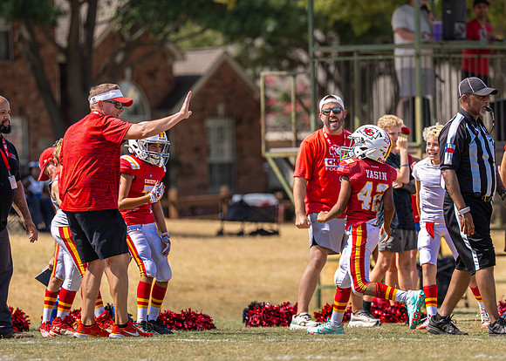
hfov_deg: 5.0
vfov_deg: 3.6
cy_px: 191
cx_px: 341
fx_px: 5792
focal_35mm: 403
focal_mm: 200
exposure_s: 1/3200
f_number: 2.8
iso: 100
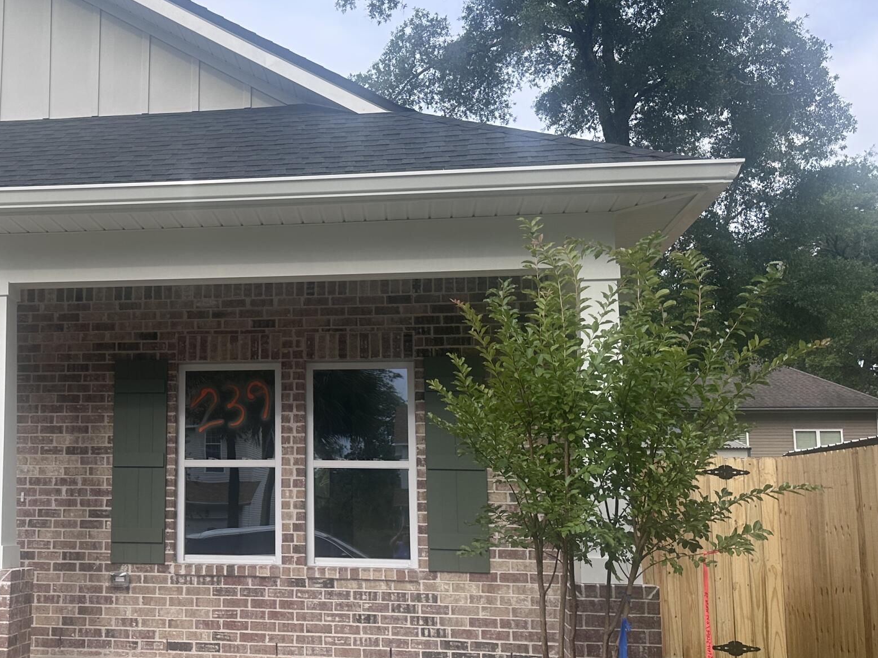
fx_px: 1167
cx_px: 178
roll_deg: -1.1
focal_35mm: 46
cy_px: 342
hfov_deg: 39.6
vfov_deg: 31.5
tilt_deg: +8.4
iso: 80
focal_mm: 6.86
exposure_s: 1/1241
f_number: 1.78
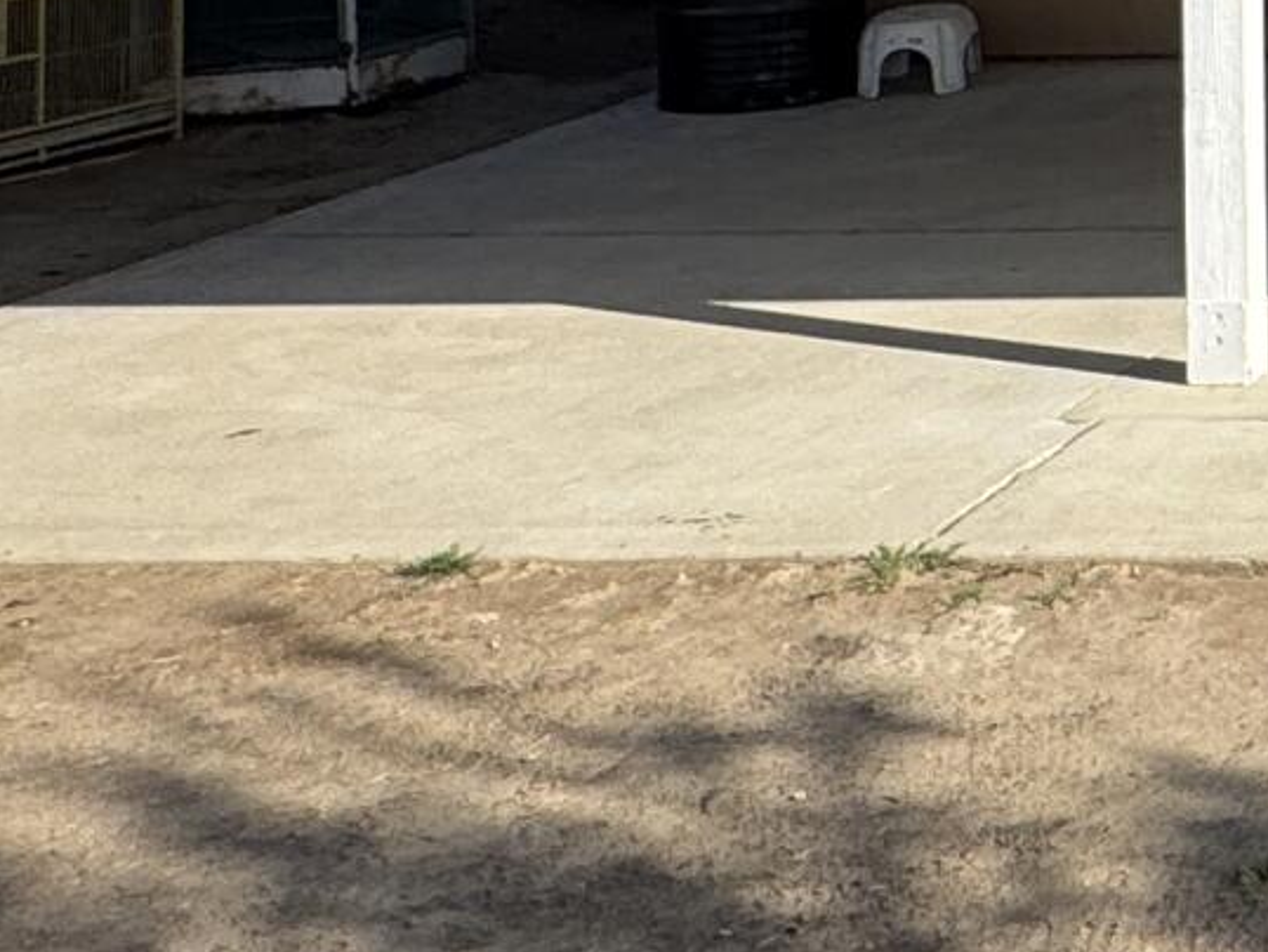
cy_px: -386
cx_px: 2515
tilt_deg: -2.8
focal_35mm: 78
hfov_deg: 17.8
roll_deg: +0.0
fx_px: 2858
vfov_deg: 17.4
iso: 40
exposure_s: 1/1256
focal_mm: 2.22
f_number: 2.2
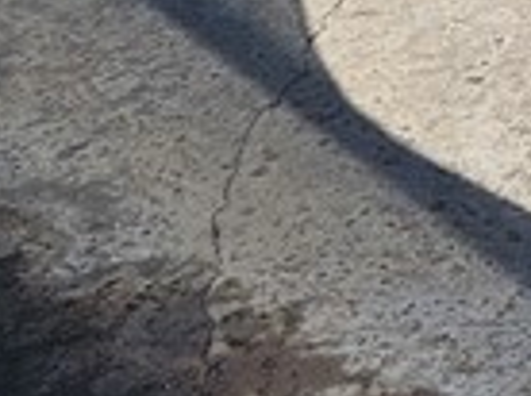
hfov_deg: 10.8
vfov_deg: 8.0
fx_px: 2619
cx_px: 993
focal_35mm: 171
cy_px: -565
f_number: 1.8
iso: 25
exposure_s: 1/3935
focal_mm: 5.4
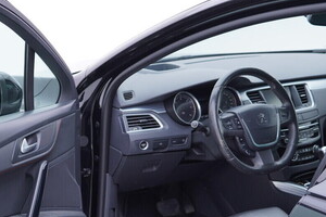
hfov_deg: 30.1
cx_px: 88
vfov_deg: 20.4
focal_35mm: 66
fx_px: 598
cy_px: 168
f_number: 2.8
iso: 125
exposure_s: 1/40
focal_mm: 24
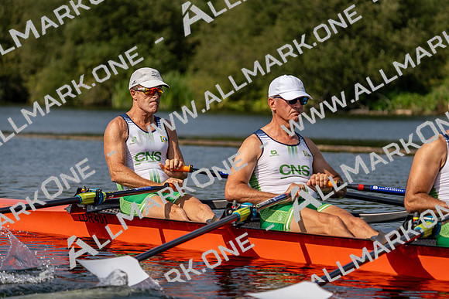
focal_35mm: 200
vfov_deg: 6.9
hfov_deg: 10.3
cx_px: 224
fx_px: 2495
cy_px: 150
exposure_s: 1/1600
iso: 160
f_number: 5.6
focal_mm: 200
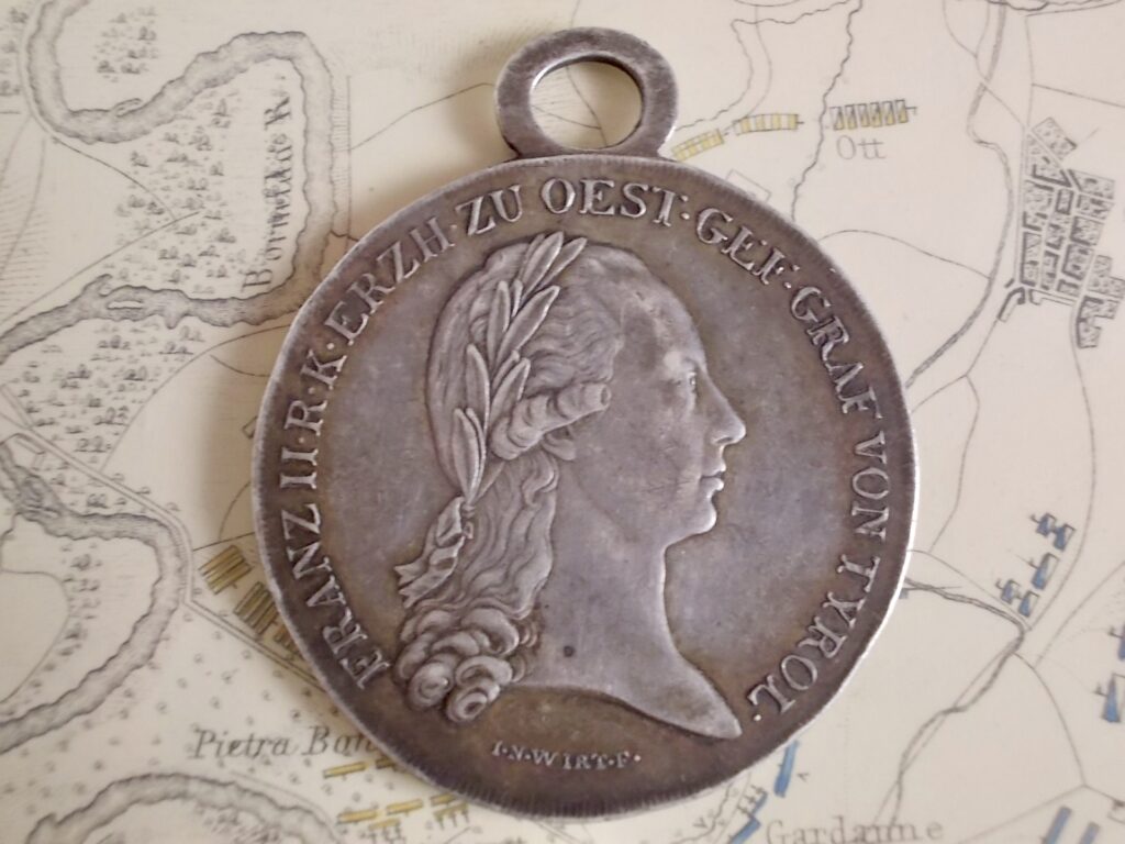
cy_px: 422
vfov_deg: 33.6
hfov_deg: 43.9
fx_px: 1397
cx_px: 562
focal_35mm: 43
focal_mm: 6.1
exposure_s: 1/15
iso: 200
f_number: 3.3
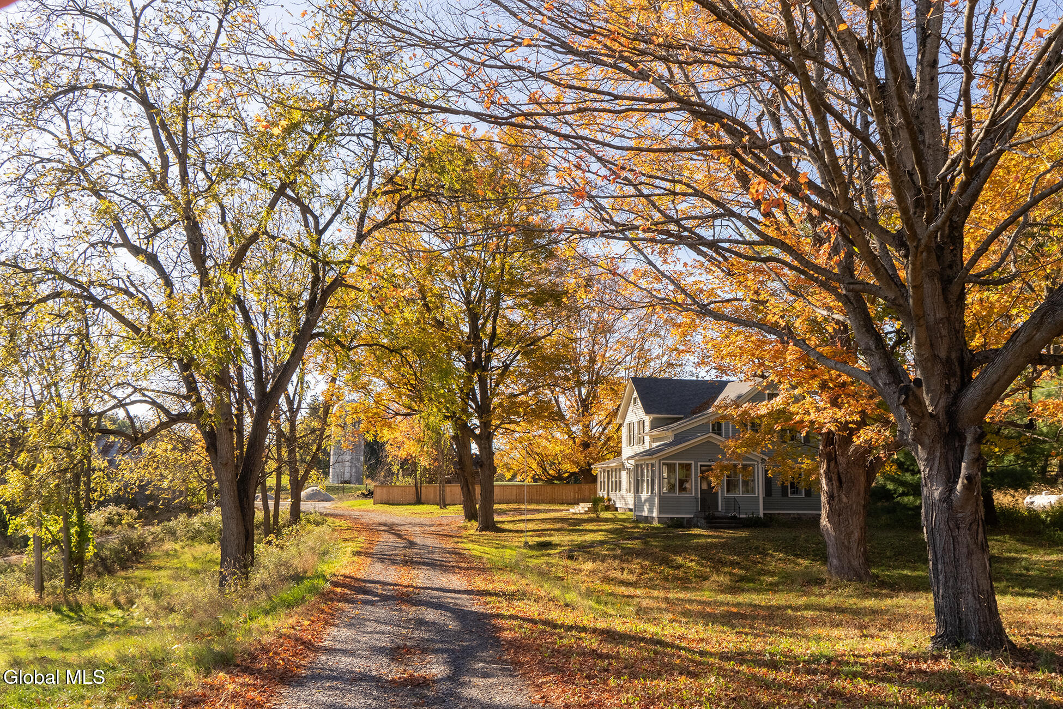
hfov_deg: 60.3
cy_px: 354
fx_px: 915
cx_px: 532
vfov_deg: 42.3
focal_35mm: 31
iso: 1250
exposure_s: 1/160
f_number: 16
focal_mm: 31
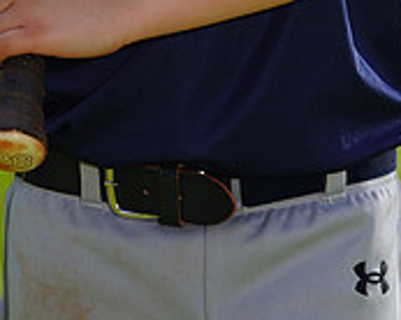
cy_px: -278
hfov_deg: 2.7
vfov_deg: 2.1
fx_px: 8666
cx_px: 173
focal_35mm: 731
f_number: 7.1
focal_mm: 232
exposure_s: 1/250
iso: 100
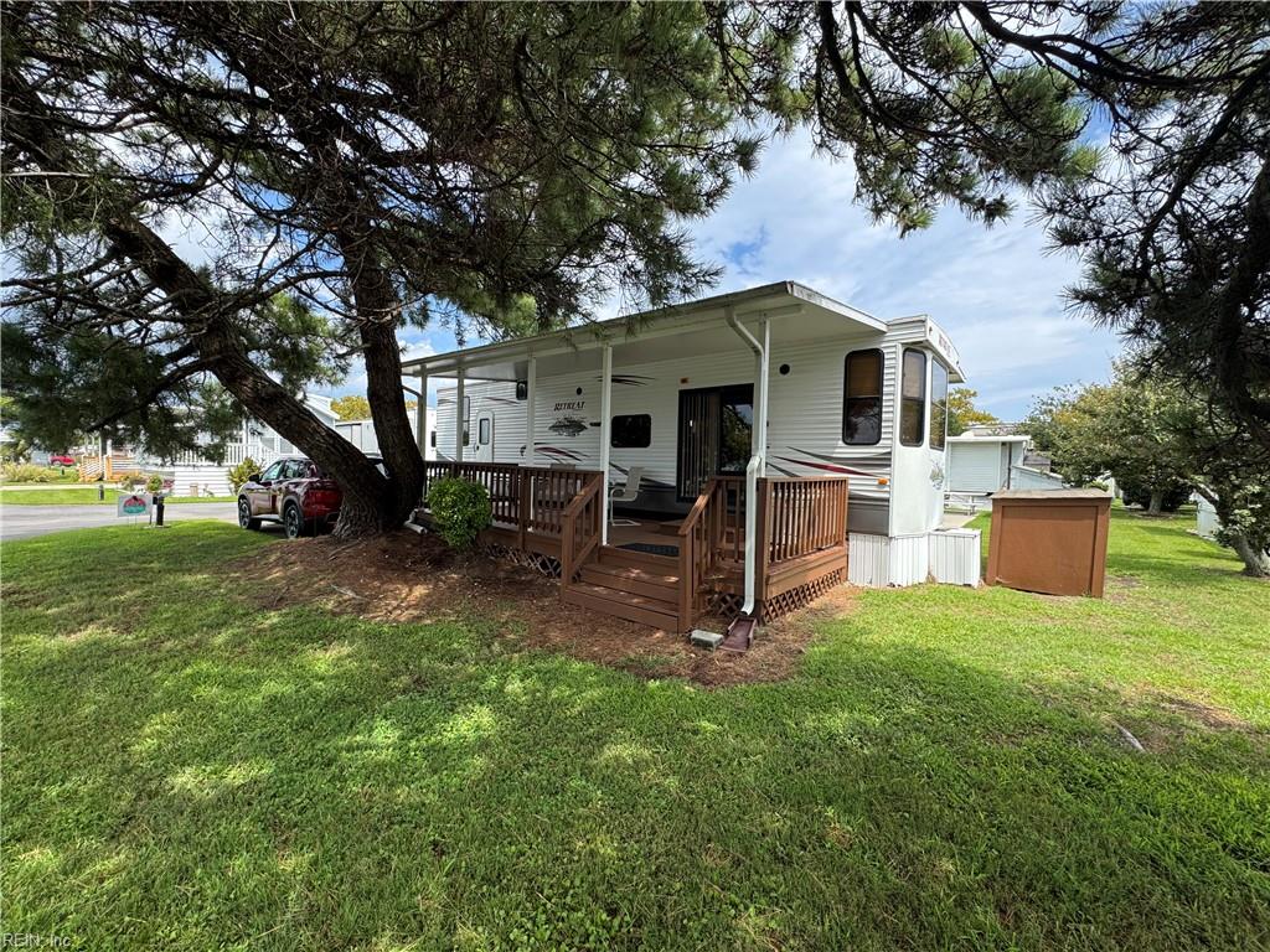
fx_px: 514
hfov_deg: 102.1
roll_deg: -1.7
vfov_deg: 85.7
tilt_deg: -1.5
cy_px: 476
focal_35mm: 14
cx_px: 635
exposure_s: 1/620
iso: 40
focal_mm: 2.22
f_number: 2.2
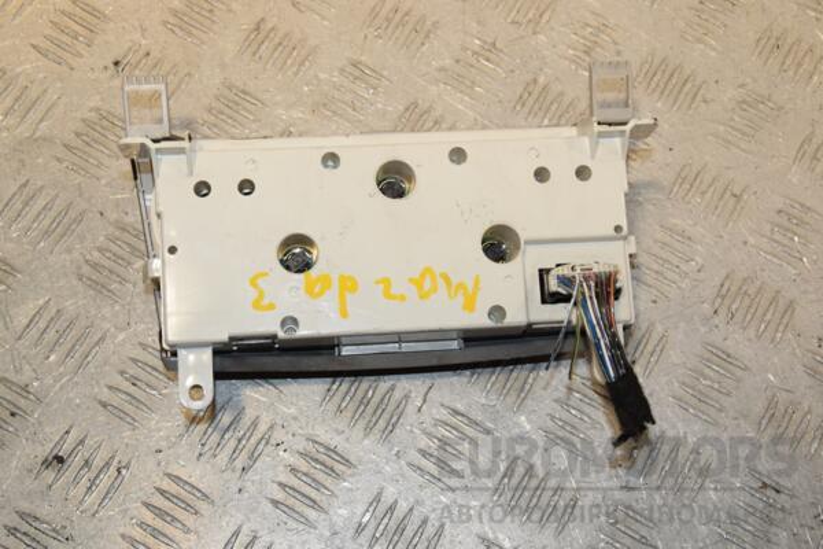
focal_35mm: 52
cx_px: 412
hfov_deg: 37.9
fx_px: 1200
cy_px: 274
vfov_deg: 25.8
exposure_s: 1/200
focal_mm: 35
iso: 800
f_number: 10
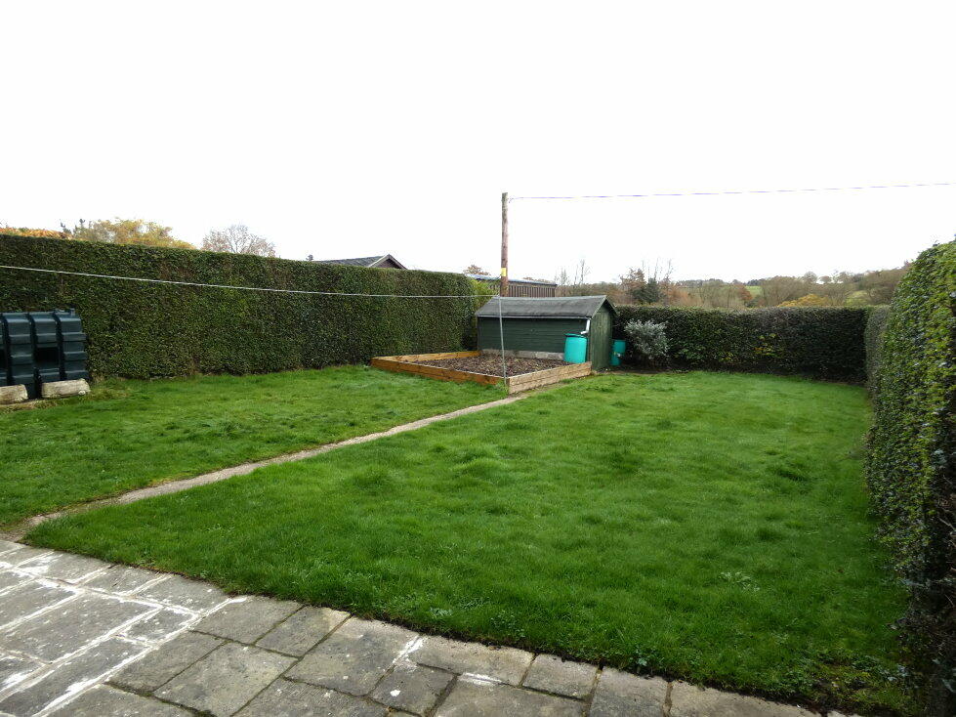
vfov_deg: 66.0
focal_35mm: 20
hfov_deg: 81.8
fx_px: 552
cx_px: 478
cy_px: 358
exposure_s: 1/200
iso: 80
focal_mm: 3.6
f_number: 2.8
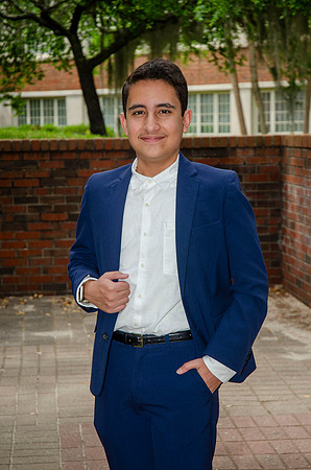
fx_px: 1172
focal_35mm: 90
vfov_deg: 22.7
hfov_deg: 15.1
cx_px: 156
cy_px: 235
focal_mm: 60
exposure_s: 1/250
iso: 100
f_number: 5
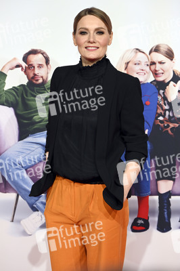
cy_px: 136
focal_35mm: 115
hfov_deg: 11.9
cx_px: 90
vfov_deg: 17.8
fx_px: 864
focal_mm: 115
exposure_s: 1/160
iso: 1250
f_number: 6.3
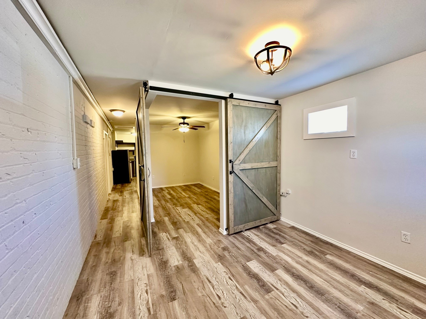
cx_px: 213
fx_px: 172
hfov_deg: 102.1
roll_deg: +0.9
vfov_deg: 85.7
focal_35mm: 14
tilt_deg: -2.7
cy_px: 160
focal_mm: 2.22
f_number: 2.2
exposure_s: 1/60
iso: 250
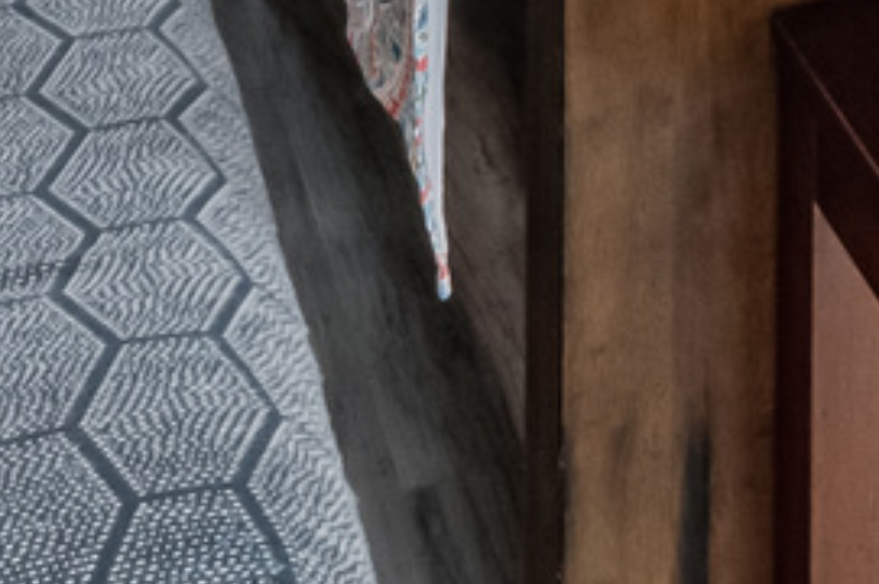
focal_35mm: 121
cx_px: 1061
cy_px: -1452
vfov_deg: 8.4
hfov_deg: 16.2
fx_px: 2951
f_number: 16
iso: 1000
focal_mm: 16
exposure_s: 1/10
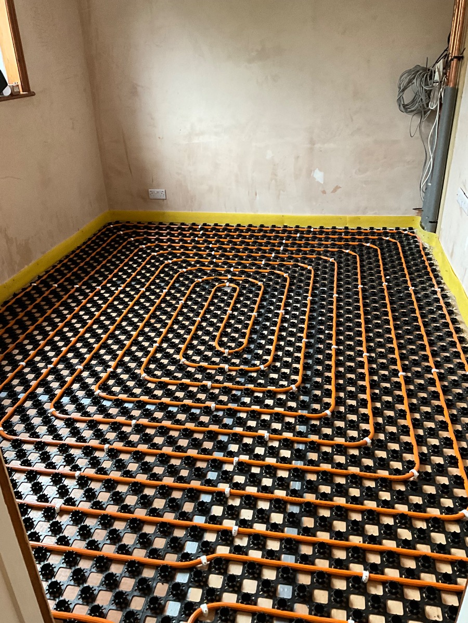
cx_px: 234
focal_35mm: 29
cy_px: 312
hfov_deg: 48.2
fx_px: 523
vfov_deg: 61.7
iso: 200
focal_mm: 3
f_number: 1.8
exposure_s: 1/60
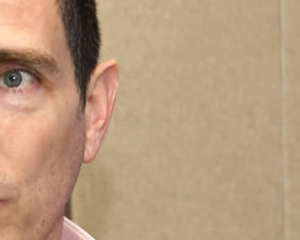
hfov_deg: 7.1
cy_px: 211
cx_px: 70
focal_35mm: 274
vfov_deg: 5.6
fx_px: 2432
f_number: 5.3
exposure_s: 1/100
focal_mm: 65
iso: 400
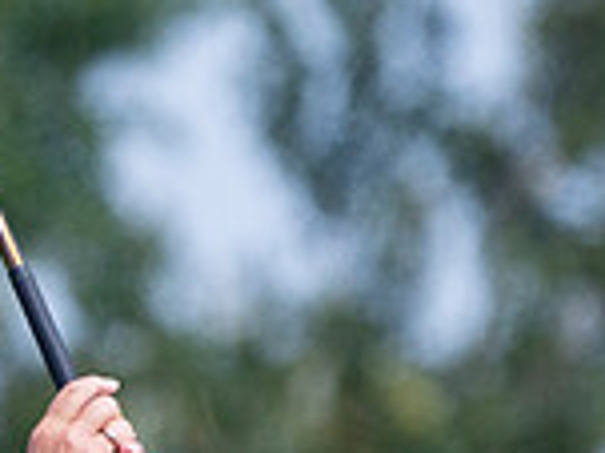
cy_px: 708
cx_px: -373
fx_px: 30911
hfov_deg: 1.1
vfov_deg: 0.8
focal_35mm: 1770
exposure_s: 1/1600
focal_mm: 320
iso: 500
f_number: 6.3
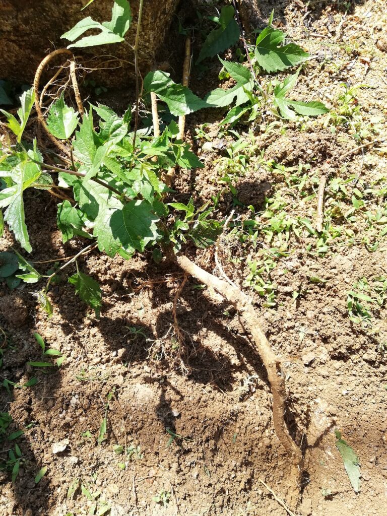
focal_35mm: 26
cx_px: 194
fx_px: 388
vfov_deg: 67.3
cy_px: 258
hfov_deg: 53.1
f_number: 2.2
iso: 50
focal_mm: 3.81
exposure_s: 1/279
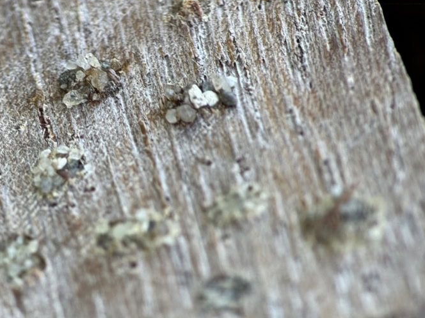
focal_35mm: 217
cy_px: 197
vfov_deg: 6.8
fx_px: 2664
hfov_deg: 9.1
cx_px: 76
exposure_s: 1/121
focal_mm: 15.7
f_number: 2.8
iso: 32
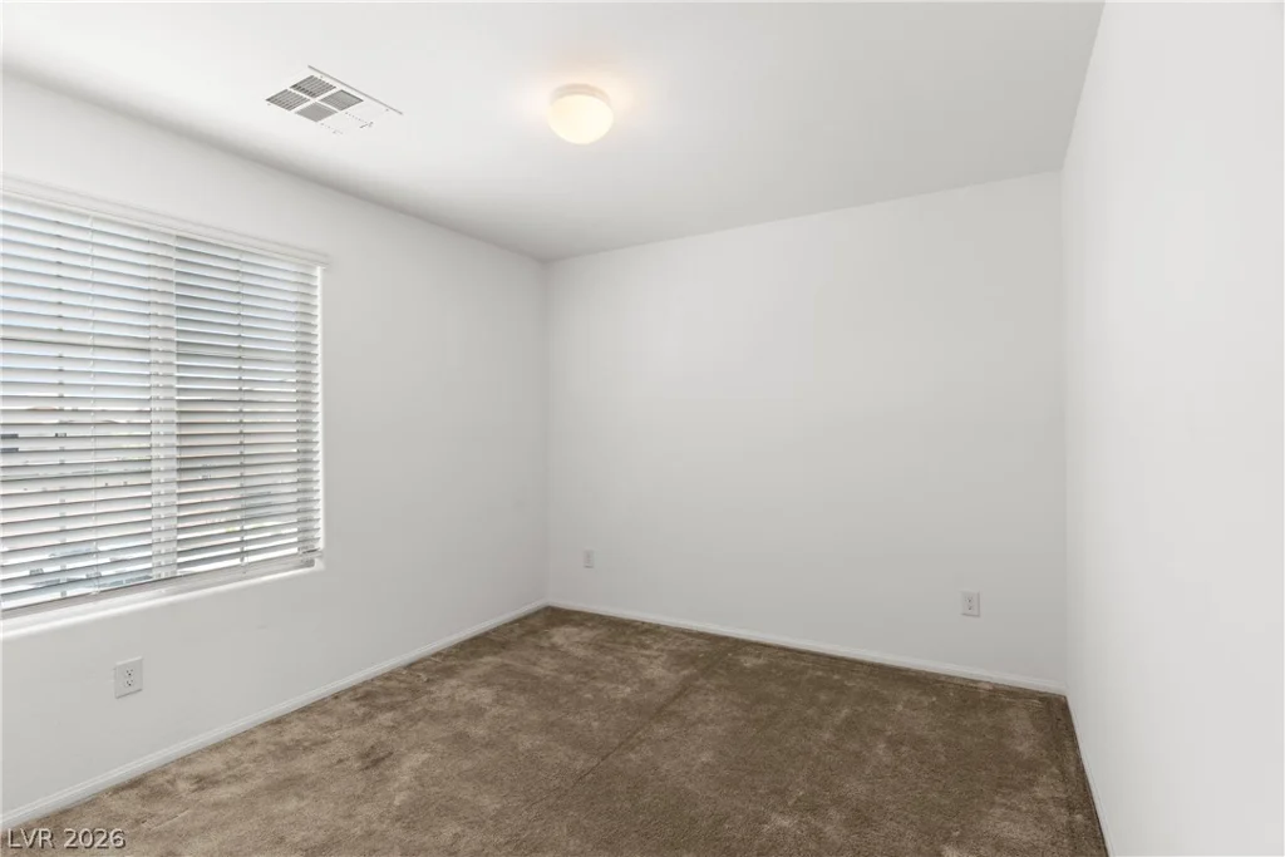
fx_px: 607
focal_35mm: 17
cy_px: 428
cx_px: 642
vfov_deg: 70.5
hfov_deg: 93.3
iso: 400
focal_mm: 17
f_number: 8
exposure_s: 1/10
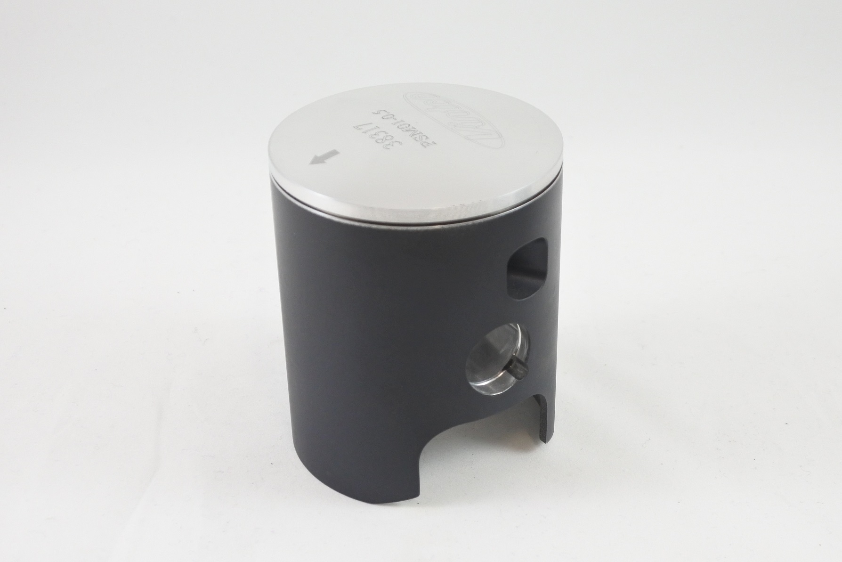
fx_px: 983
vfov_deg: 31.9
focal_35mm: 42
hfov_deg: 46.4
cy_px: 281
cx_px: 421
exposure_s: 1/125
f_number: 4.2
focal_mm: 15.7
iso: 560
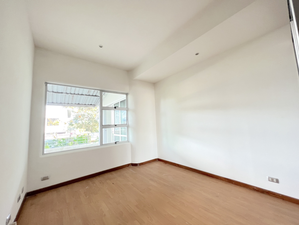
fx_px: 112
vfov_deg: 89.9
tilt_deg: +5.3
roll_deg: +3.3
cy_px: 112
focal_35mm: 13
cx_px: 150
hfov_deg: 106.2
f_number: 1.8
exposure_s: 1/120
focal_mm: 1.57
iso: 250
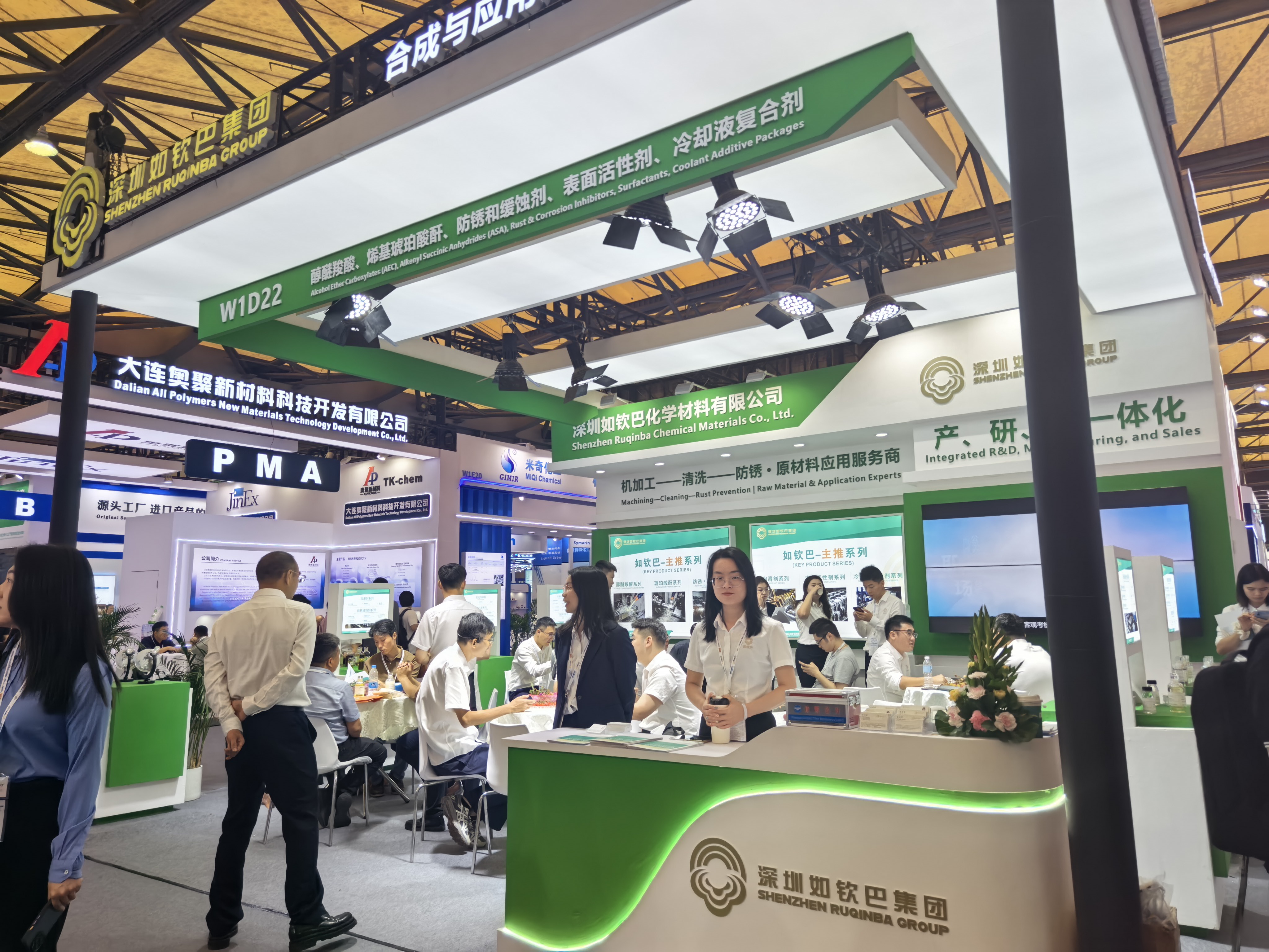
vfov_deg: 56.8
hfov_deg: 71.6
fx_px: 880
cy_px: 476
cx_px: 634
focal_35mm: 24
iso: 160
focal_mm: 5.34
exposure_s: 1/1224
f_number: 1.6
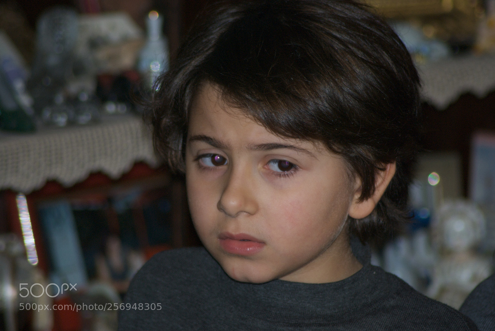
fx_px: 6195
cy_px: 166
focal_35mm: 450
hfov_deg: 4.6
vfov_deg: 3.1
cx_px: 248
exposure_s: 1/60
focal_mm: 300
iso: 500
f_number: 5.6
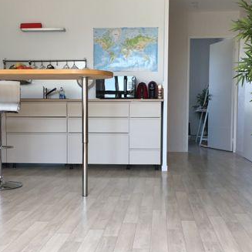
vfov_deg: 36.0
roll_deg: +1.0
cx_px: 124
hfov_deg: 36.1
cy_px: 139
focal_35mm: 47
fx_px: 387
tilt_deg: -3.6
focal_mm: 4.15
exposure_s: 1/100
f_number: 2.2
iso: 50
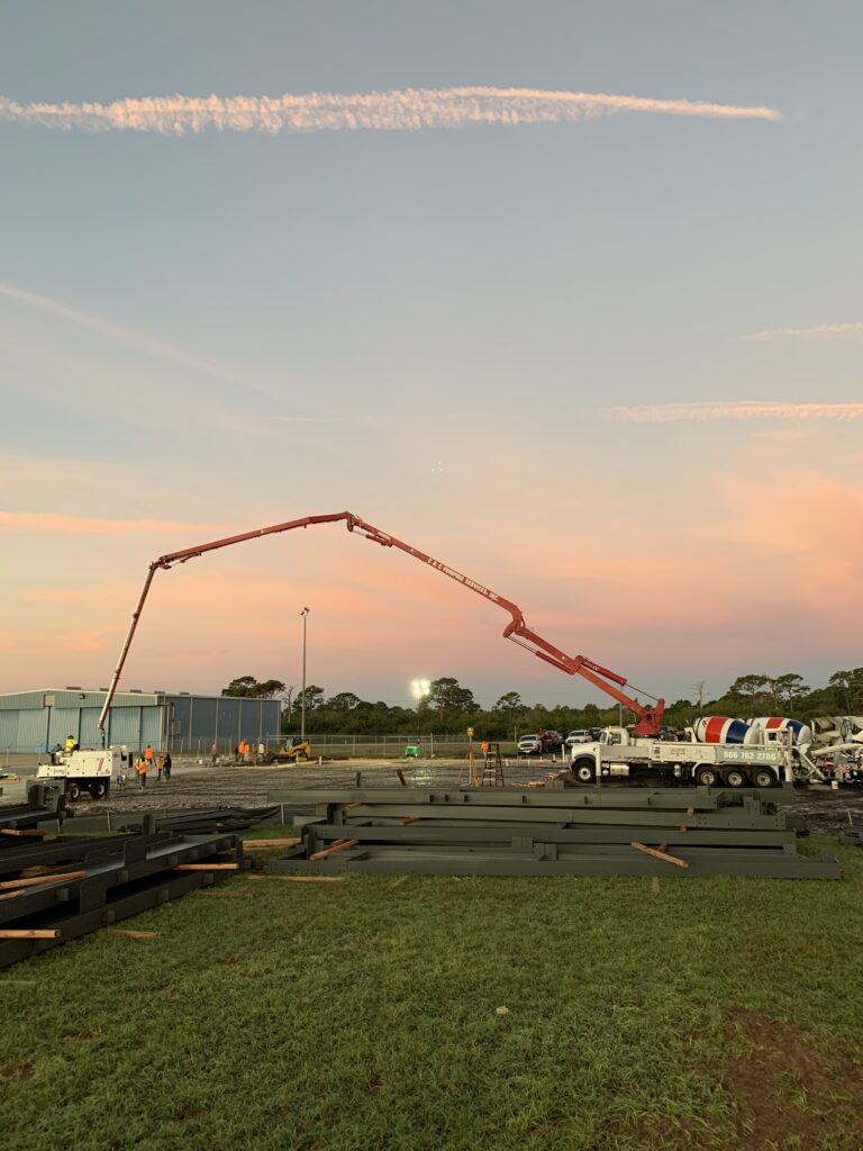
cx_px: 432
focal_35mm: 26
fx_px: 864
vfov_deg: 67.3
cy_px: 576
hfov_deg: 53.1
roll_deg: +0.9
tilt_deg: +9.8
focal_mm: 4.25
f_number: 1.8
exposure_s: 1/117
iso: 100
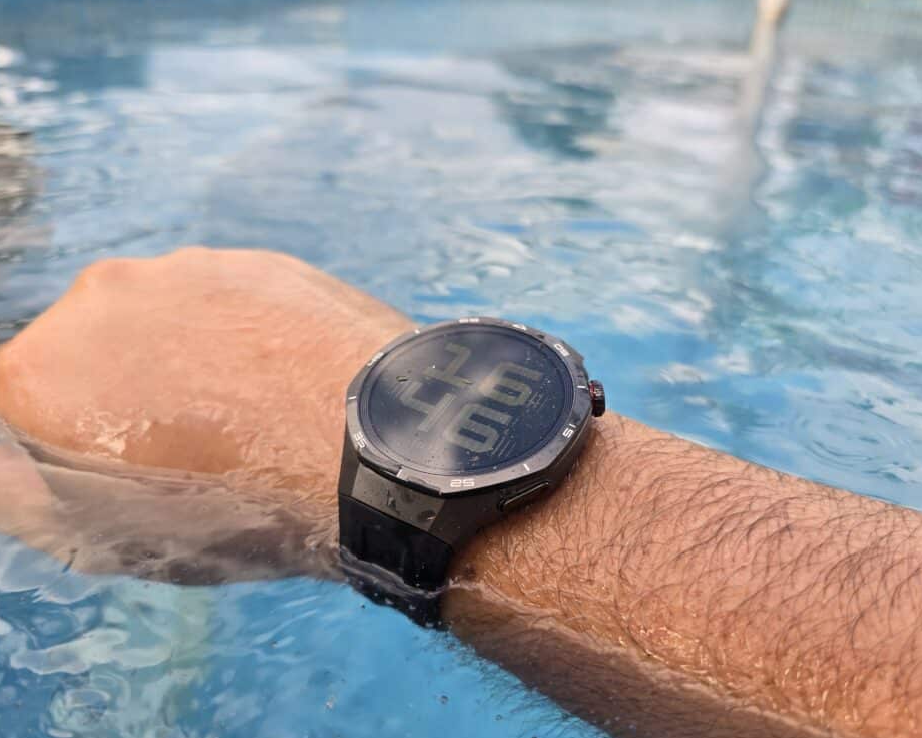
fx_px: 682
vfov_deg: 56.8
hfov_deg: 68.1
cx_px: 476
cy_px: 376
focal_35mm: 25
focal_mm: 6.3
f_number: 1.7
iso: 16
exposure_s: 1/180
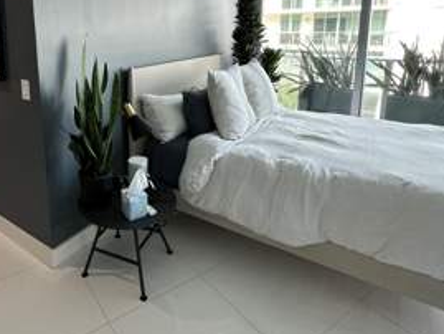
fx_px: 321
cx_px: 139
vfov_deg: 52.6
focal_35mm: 25
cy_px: 86
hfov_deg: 67.0
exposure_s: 1/120
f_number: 2.2
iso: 125
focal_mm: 2.22
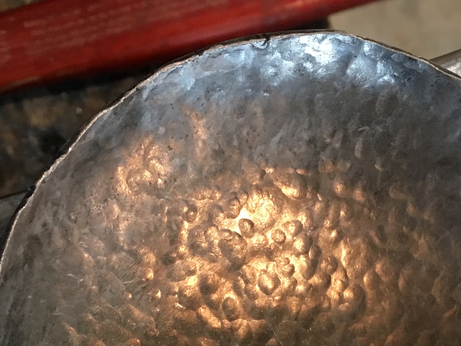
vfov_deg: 19.0
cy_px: 388
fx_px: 985
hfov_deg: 26.3
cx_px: 236
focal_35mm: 74
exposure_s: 1/30
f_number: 2.2
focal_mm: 4.15
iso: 160
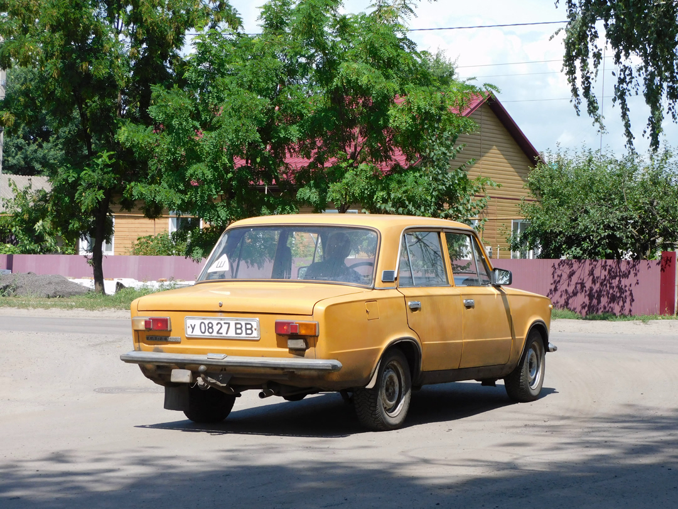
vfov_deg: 15.6
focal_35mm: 95
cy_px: 254
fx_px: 1861
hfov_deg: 20.7
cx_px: 339
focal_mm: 17
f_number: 4.8
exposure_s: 1/500
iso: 125
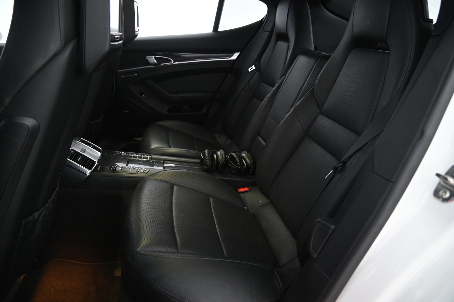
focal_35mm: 24
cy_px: 151
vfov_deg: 53.1
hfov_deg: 73.8
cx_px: 227
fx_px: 302
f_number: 4
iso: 2000
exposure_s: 1/15
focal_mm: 24
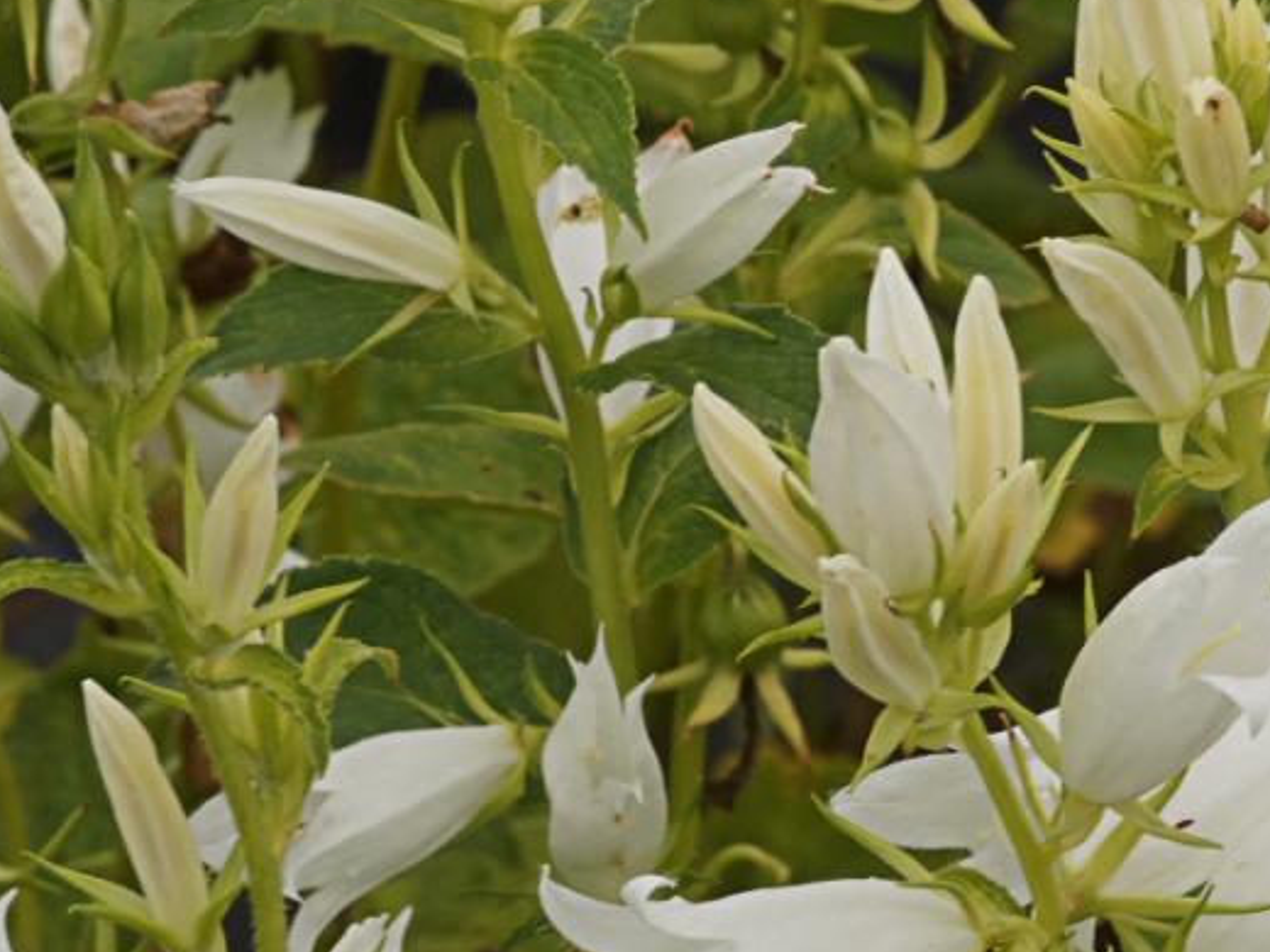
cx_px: 1065
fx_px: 12217
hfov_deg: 5.9
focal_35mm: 333
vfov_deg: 4.5
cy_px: 608
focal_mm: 100
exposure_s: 1/160
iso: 500
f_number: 13
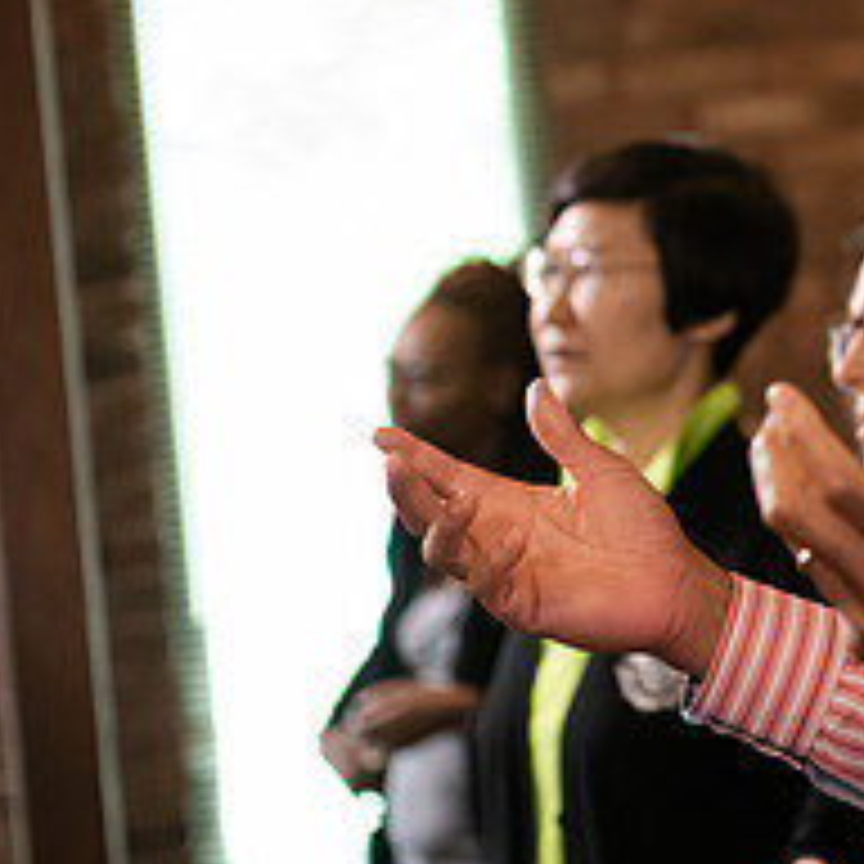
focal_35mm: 180
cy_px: 205
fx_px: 5083
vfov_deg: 9.7
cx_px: 891
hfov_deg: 9.6
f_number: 2.8
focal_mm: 70
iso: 4000
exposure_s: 1/160
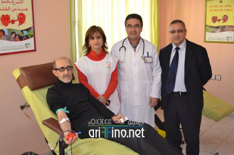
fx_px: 283
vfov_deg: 30.8
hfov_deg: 45.0
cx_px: 117
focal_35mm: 44
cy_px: 78
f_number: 4.5
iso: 800
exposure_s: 1/60
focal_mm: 29
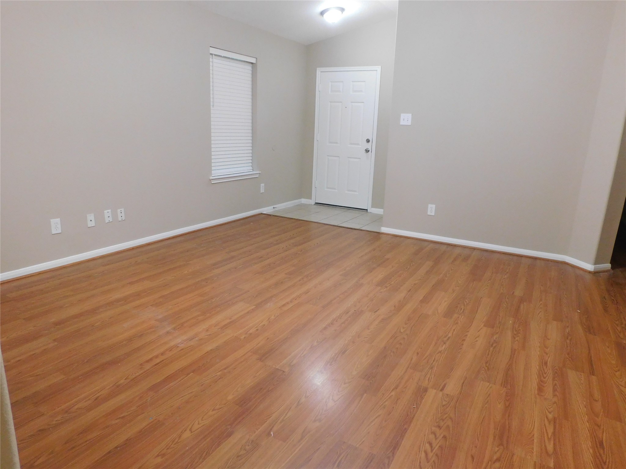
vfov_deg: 58.9
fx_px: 416
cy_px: 234
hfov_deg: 73.9
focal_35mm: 23
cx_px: 313
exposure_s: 1/20
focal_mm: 4
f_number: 3
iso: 400
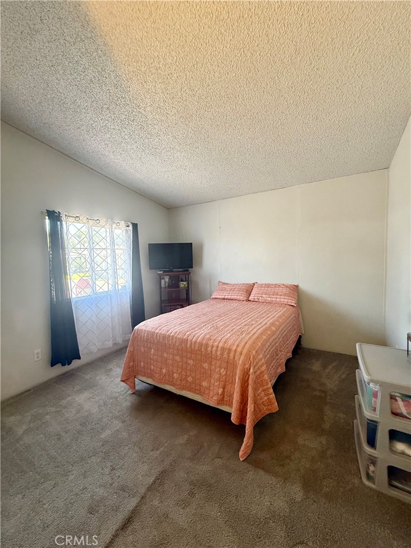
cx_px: 206
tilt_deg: -3.7
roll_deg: +1.4
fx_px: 222
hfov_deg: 85.7
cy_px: 274
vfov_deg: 102.1
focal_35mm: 14
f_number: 2.2
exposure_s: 1/120
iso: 400
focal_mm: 2.22
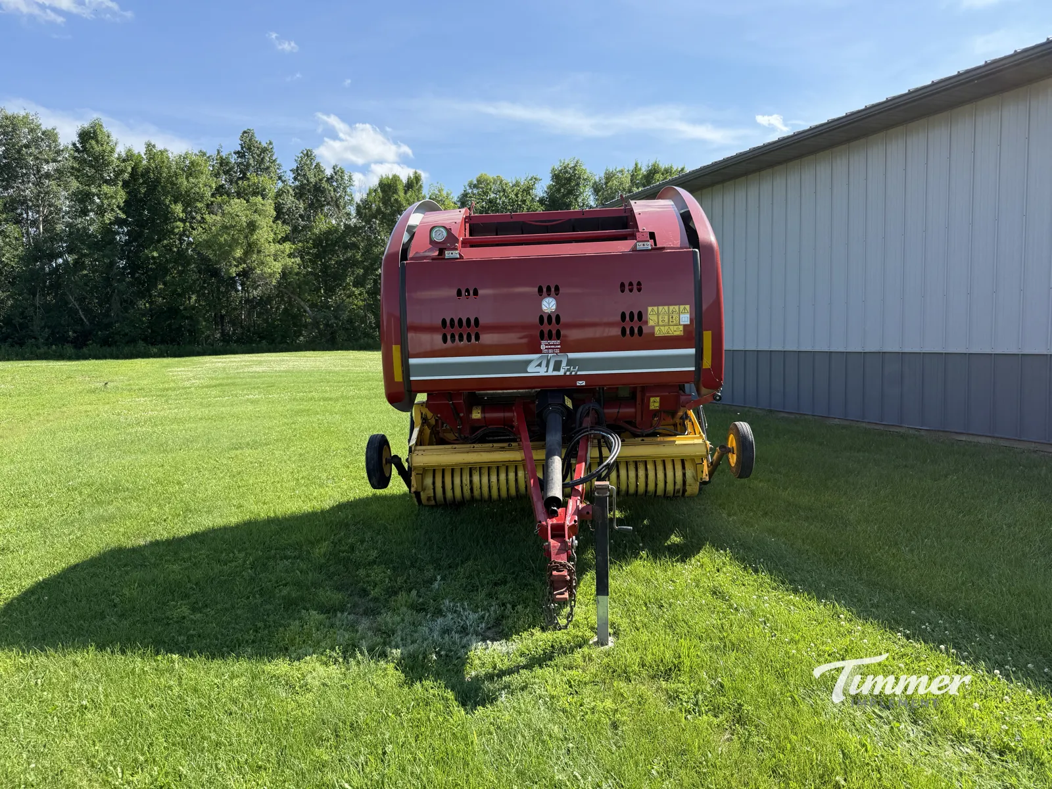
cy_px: 394
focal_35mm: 24
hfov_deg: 71.6
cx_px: 526
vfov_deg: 56.8
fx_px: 729
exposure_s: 1/2000
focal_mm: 6.76
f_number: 1.78
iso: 80
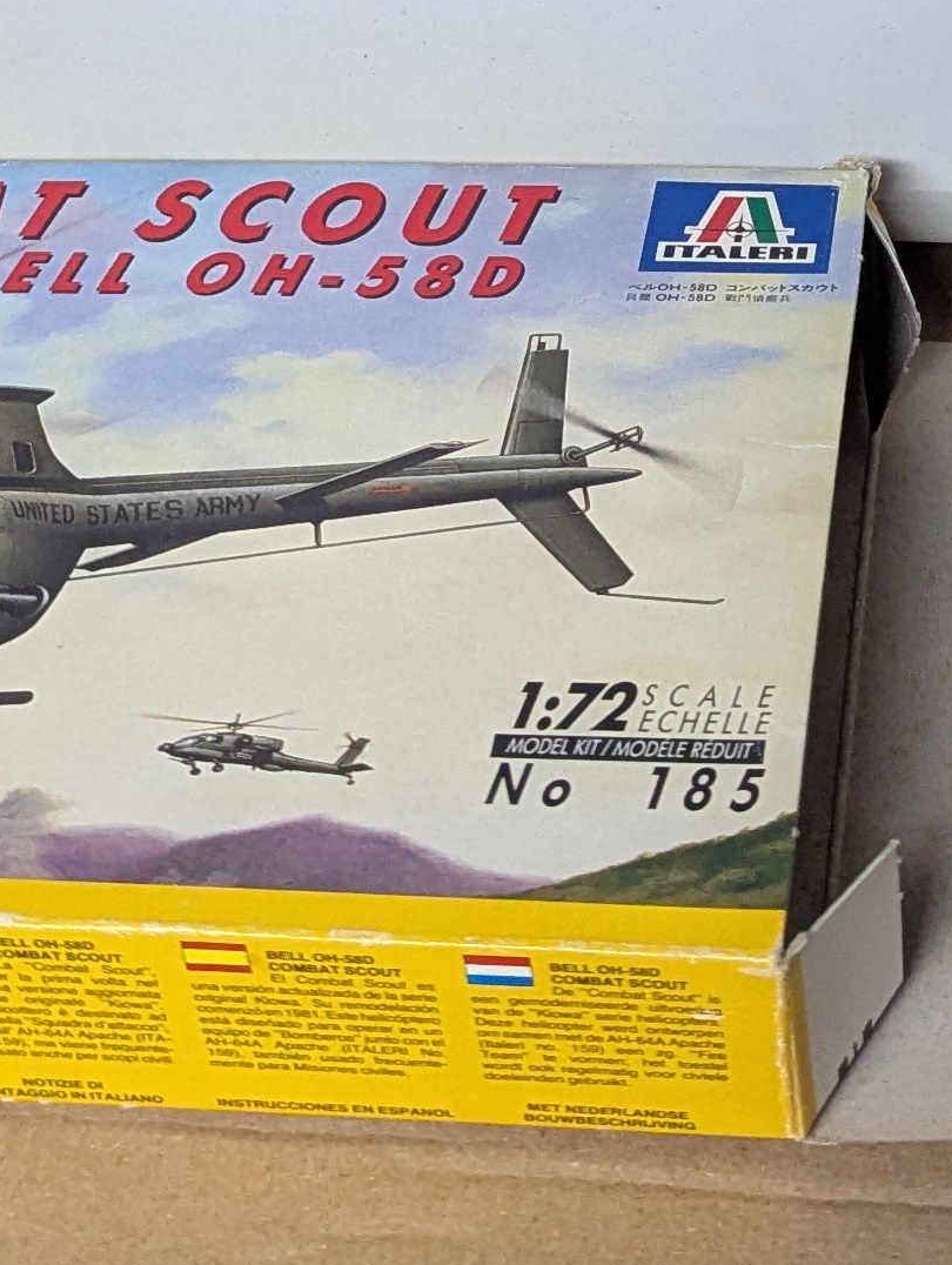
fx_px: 3329
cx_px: 732
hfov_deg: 16.2
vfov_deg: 20.3
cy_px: -196
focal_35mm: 91
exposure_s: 1/153
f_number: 1.85
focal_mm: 6.81
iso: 820
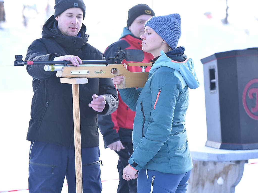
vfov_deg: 7.8
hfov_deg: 10.4
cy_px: 95
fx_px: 1416
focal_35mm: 190
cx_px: 132
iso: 400
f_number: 5
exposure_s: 1/250
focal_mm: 170
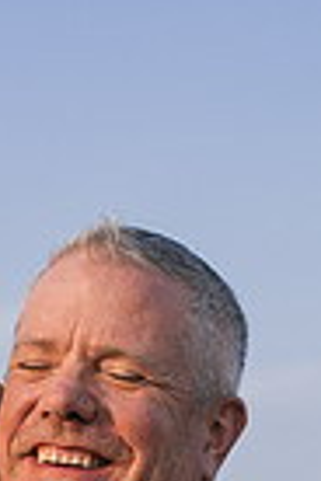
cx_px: 59
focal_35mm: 163
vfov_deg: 12.1
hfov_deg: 8.4
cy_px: 708
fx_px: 2180
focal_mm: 50
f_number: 2.8
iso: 125
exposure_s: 1/1250
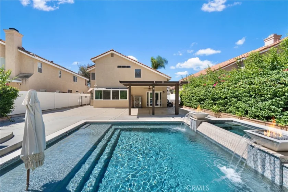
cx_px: 144
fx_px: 96
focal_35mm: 12
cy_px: 96
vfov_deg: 90.0
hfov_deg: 112.6
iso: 250
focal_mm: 12
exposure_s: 1/100
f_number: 9
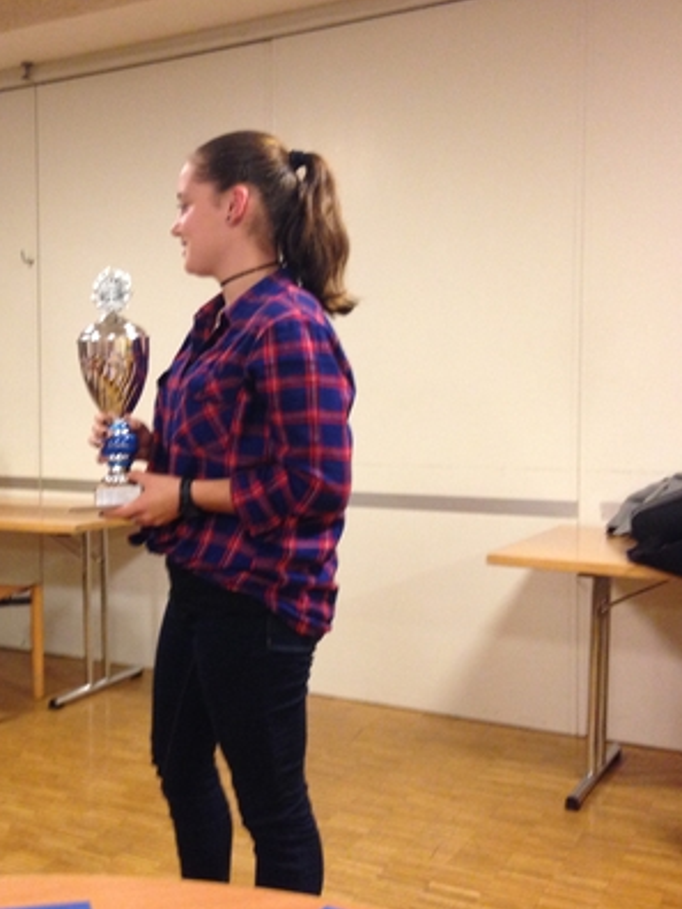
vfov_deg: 42.1
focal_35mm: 45
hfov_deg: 31.4
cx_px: 140
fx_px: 1182
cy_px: 458
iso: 250
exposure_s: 1/20
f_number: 2.4
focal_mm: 4.12
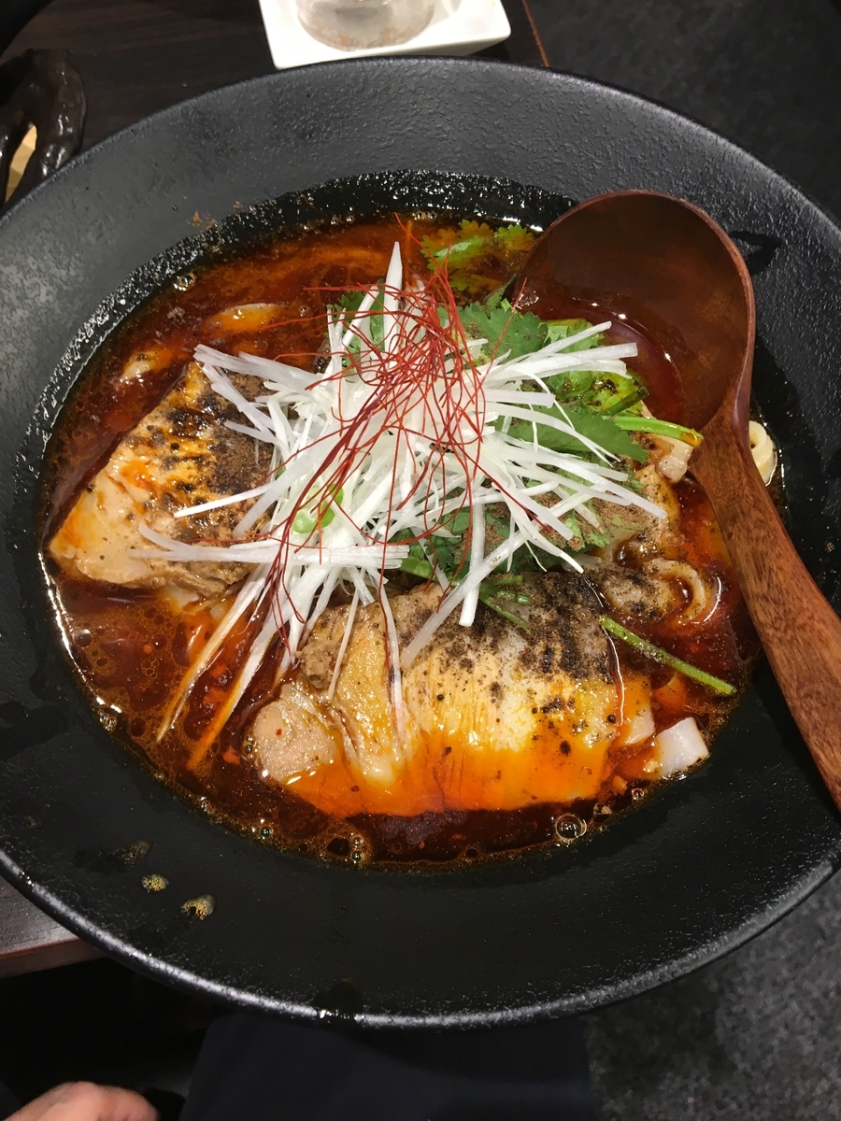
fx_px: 939
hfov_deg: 48.2
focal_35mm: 29
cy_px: 560
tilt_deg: -64.2
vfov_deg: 61.7
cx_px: 420
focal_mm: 4.15
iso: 64
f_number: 2.2
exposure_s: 1/30
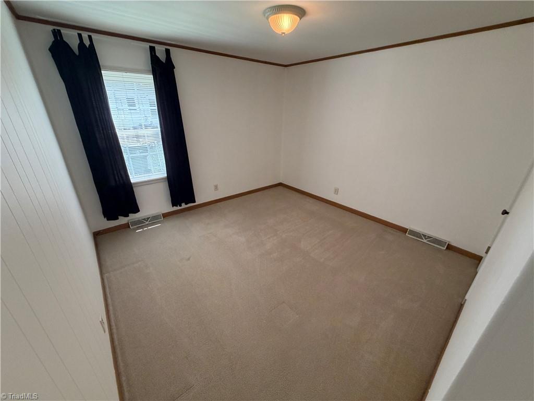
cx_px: 267
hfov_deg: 102.1
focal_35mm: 14
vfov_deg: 85.7
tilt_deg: -23.5
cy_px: 200
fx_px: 216
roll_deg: -1.2
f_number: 2.2
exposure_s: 1/60
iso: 250
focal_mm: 2.22
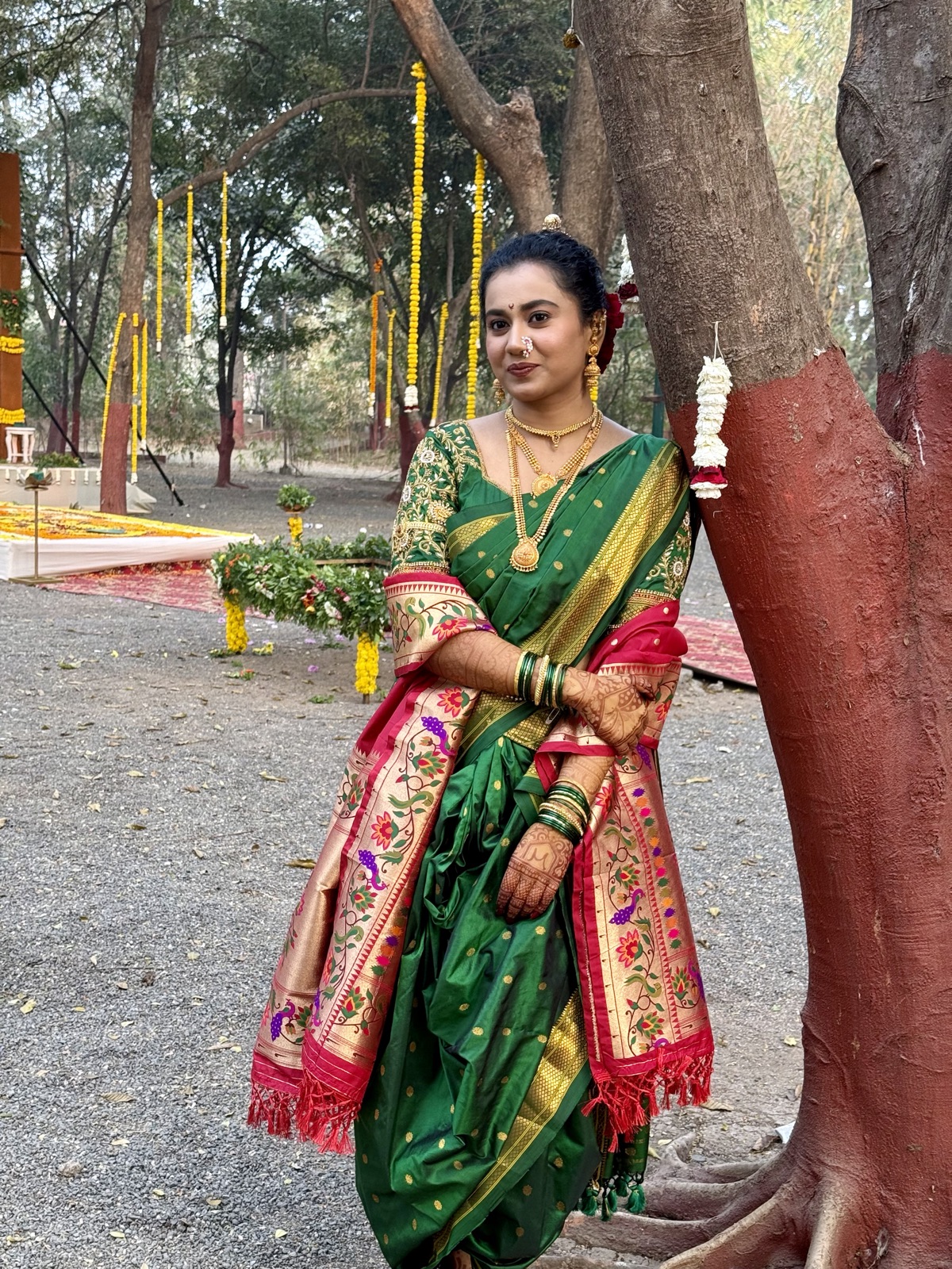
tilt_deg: -6.2
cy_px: 634
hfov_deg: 30.3
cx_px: 476
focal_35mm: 48
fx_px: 1760
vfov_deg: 39.7
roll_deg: -2.8
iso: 100
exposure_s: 1/91
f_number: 1.78
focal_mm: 6.76
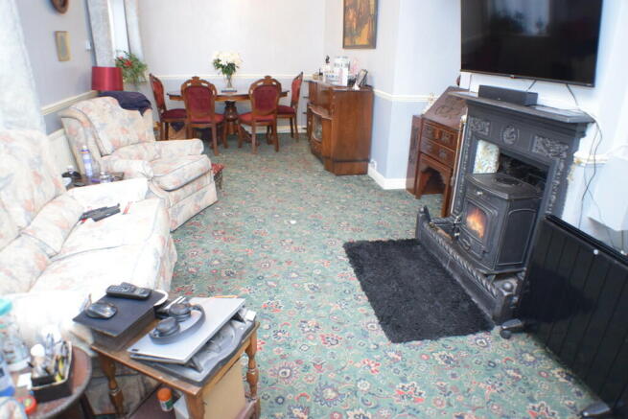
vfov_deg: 43.6
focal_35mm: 30
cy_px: 210
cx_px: 314
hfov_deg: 61.9
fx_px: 523
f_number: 3.5
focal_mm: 20
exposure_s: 1/60
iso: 1800
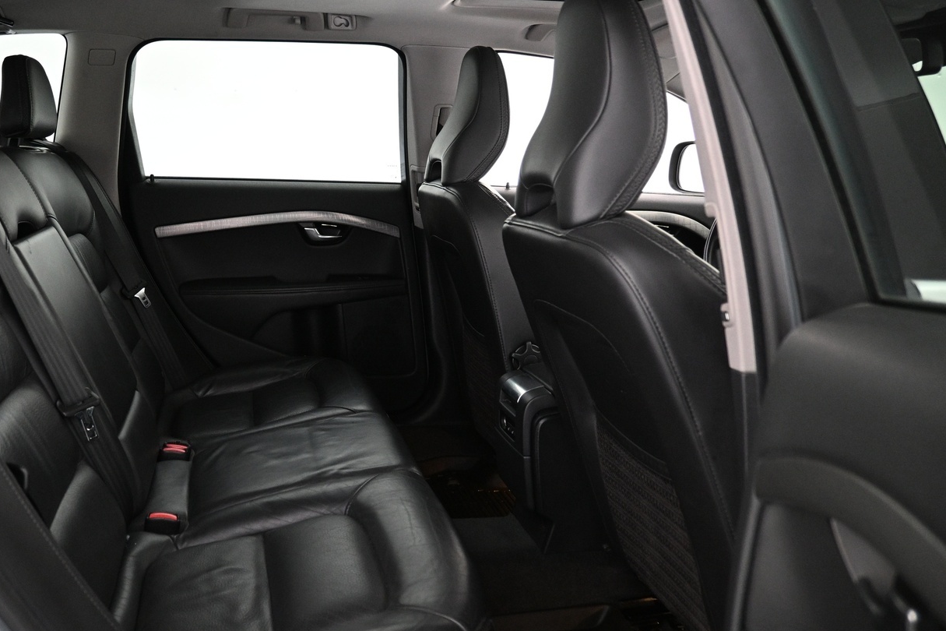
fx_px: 841
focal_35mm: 32
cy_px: 333
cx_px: 325
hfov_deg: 57.6
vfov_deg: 41.1
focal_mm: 16
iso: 1600
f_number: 3.5
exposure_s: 1/20
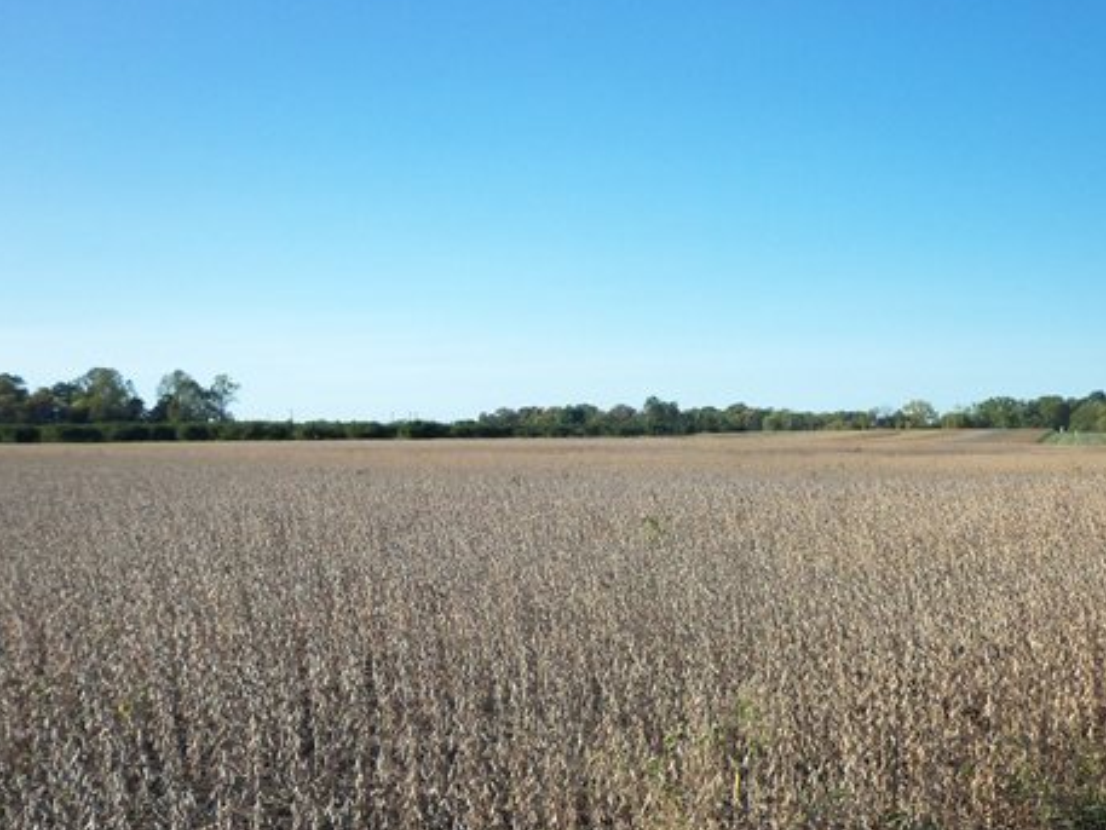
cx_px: 673
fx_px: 1502
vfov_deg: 30.7
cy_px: 535
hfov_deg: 40.2
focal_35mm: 47
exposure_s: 1/800
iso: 80
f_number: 2.9
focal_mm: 5.7
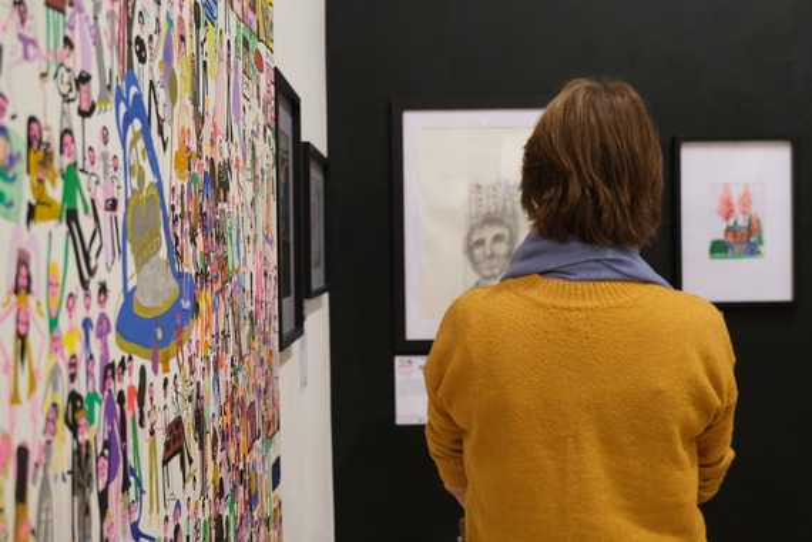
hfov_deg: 46.4
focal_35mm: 42
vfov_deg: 31.9
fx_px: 947
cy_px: 271
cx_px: 406
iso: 800
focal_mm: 28
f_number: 4.5
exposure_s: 1/42
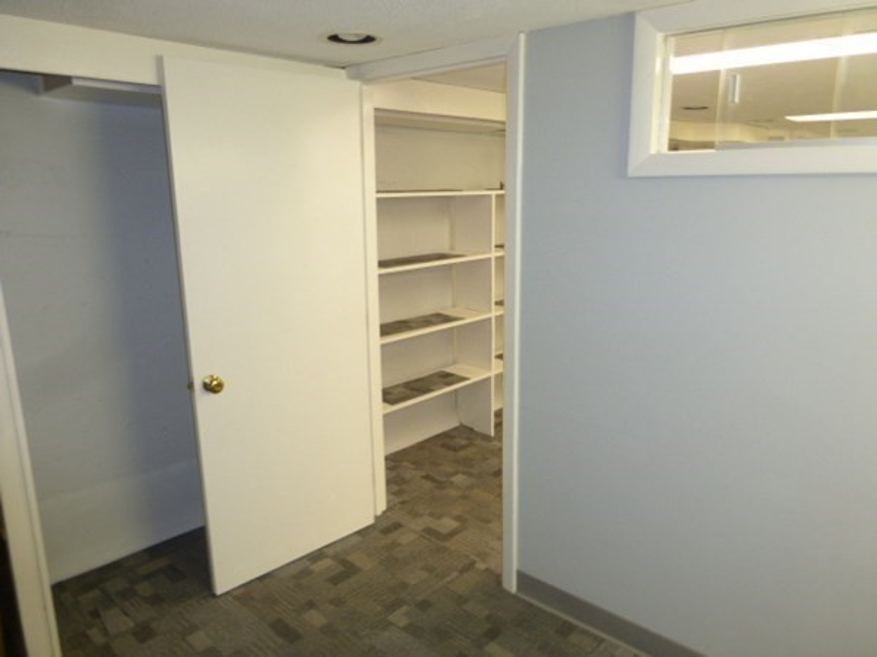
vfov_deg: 56.8
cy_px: 328
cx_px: 438
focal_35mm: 24
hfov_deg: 71.6
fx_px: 608
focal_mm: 4.3
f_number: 3.3
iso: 100
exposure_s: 1/13
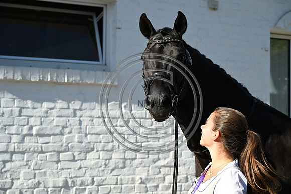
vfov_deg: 16.9
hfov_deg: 25.1
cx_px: 146
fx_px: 655
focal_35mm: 81
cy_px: 97
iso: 640
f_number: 6.3
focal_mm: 81
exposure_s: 1/1600
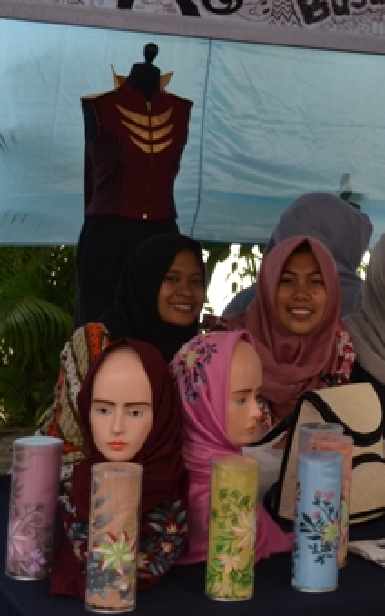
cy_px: 164
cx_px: 481
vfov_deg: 20.4
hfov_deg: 12.6
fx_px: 1695
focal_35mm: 101
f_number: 5.6
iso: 400
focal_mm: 28
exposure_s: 1/125
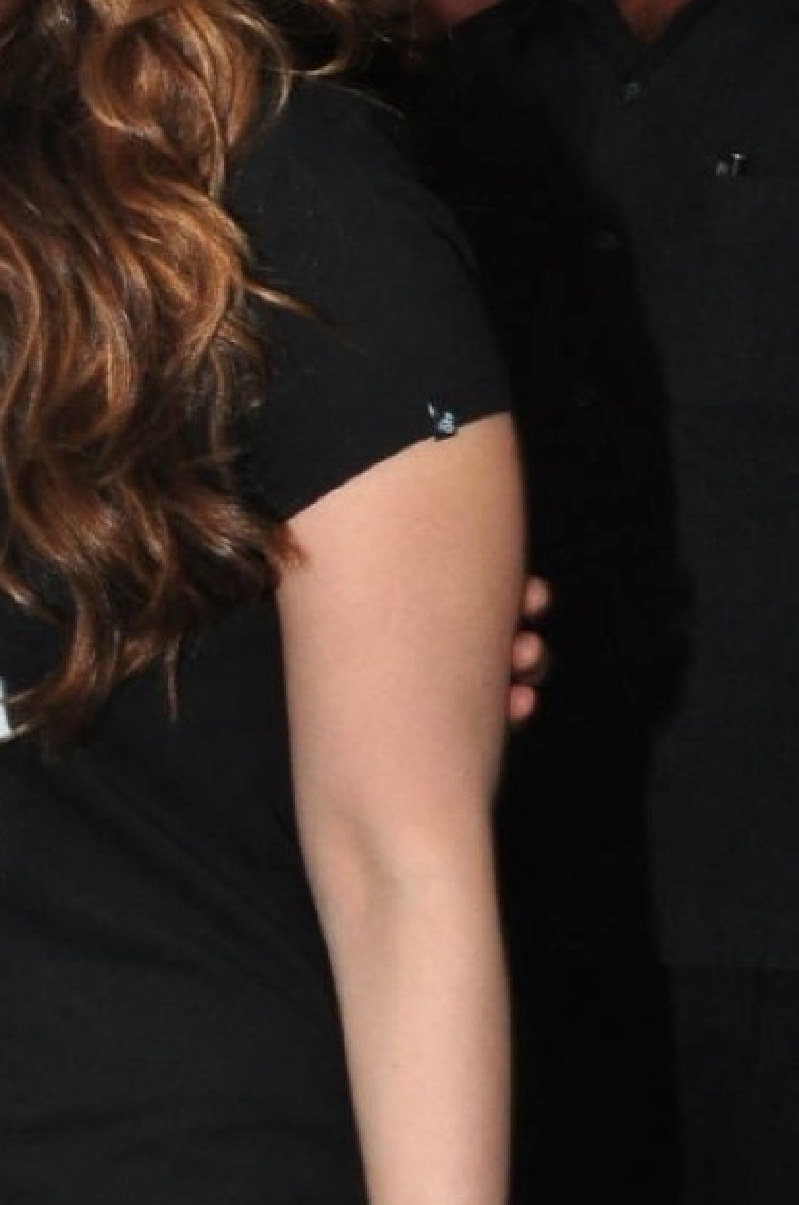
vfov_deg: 18.1
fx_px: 3774
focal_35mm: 113
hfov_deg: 11.9
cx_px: -56
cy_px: 776
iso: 800
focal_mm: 26
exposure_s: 1/125
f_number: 20
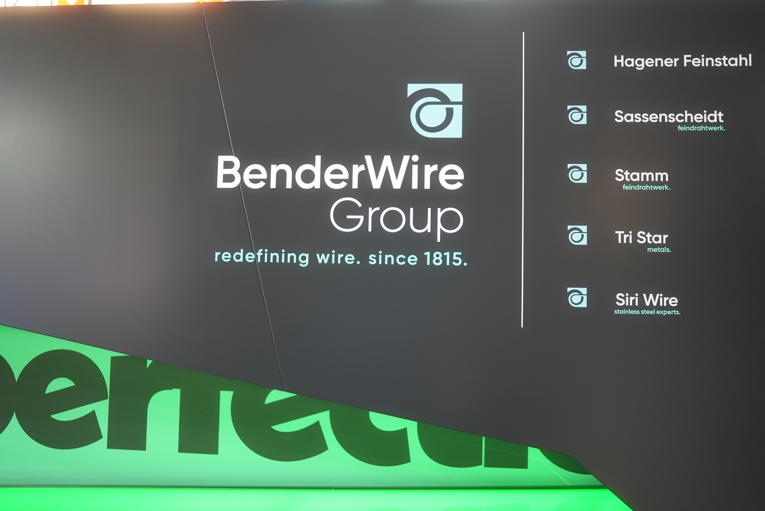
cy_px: 256
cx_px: 382
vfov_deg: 37.9
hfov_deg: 54.4
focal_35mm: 35
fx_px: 744
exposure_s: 1/200
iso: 800
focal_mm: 35
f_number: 1.4
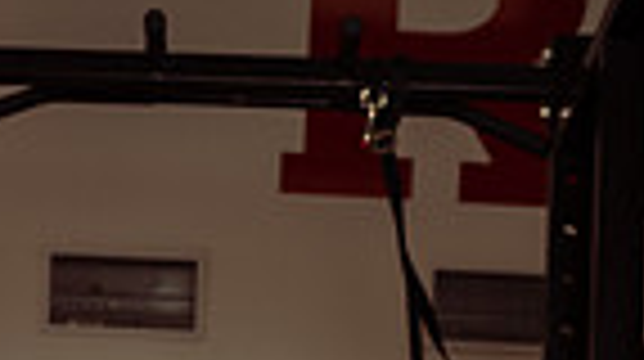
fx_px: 2029
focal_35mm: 119
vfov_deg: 9.1
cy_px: 878
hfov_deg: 18.0
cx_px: 207
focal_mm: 36
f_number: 6.3
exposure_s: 1/250
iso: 250
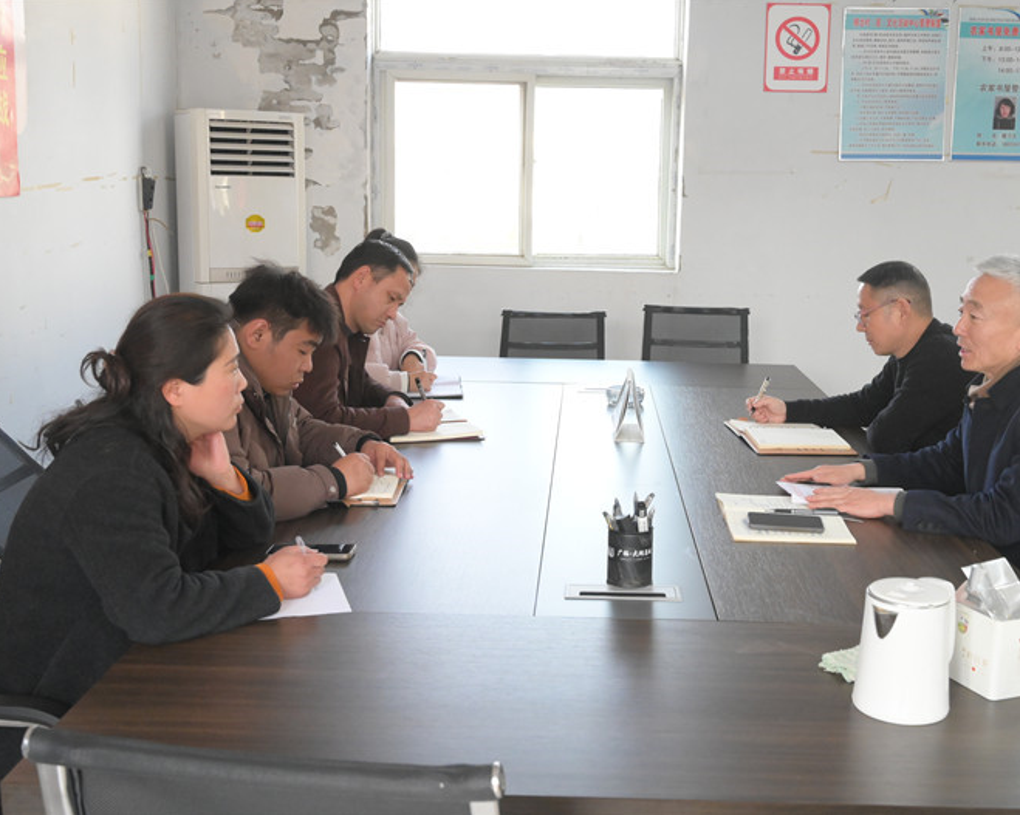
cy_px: 407
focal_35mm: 41
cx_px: 574
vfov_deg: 36.5
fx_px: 1238
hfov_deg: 44.7
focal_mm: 36
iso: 8000
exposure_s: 1/400
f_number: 8
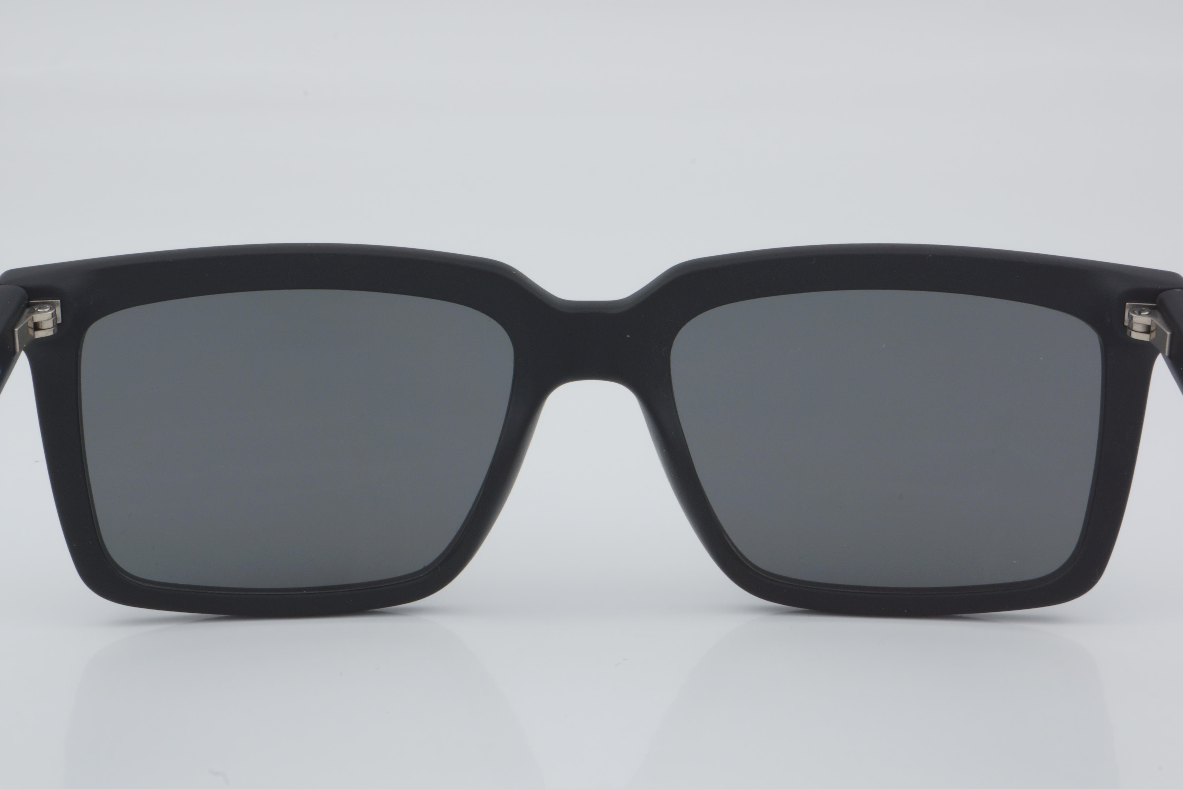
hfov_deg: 24.6
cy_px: 394
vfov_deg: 16.6
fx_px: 2711
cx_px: 592
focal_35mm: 82
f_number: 32
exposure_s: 1/4
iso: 100
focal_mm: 55
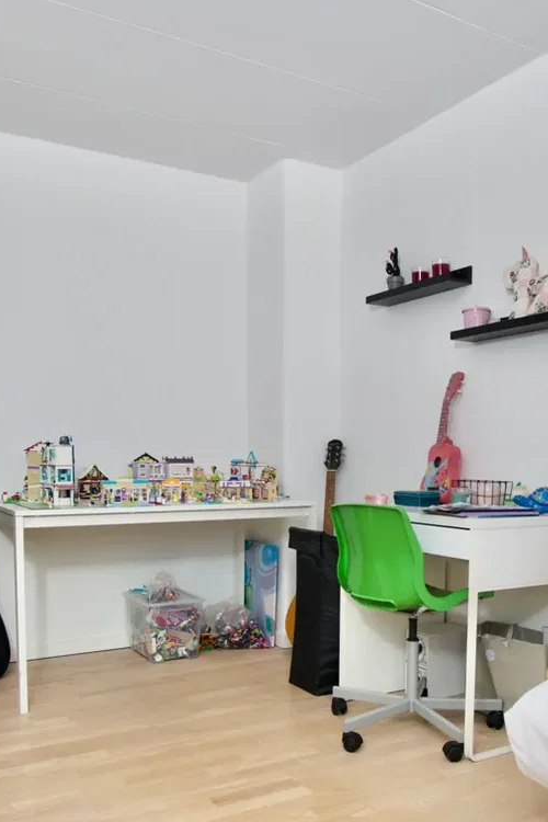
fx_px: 731
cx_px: 320
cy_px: 512
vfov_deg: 58.0
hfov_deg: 41.0
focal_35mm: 32
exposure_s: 1/100
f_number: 5.6
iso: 200
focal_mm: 10
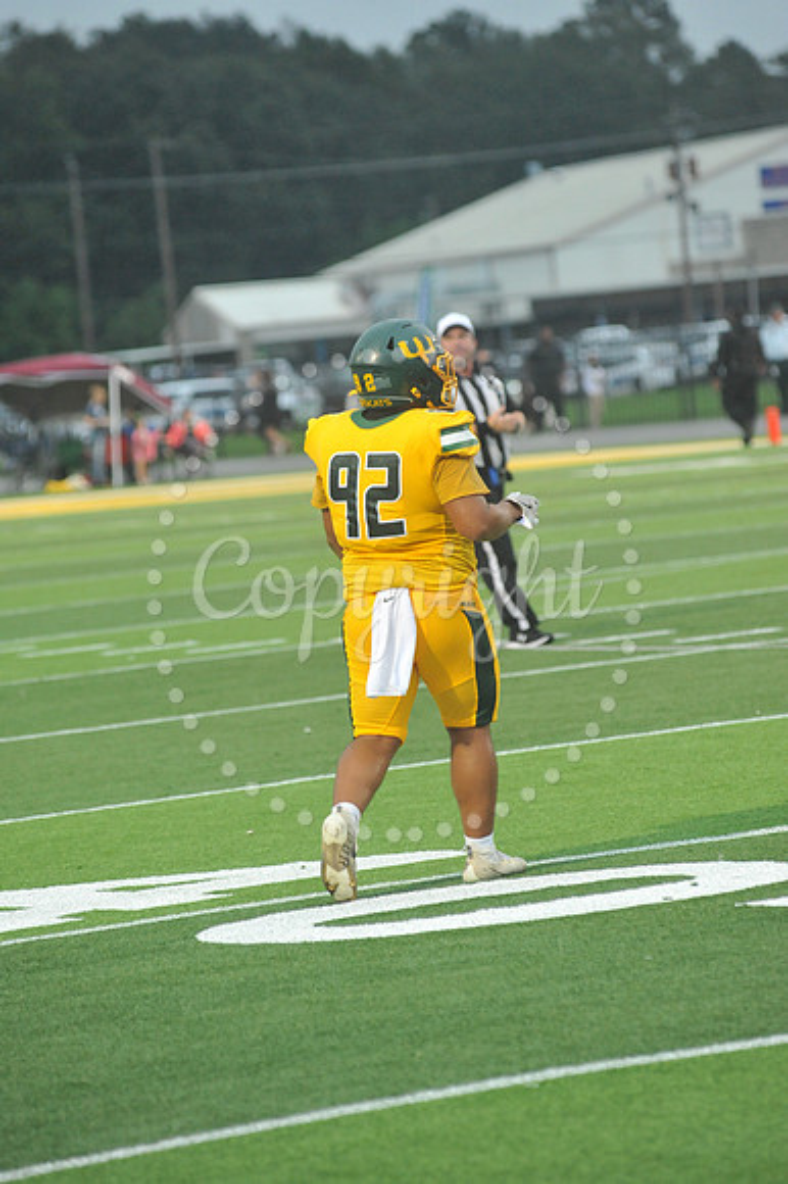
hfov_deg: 6.9
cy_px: 592
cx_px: 394
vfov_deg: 10.3
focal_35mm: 200
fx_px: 6574
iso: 4000
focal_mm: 200
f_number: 5
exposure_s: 1/320
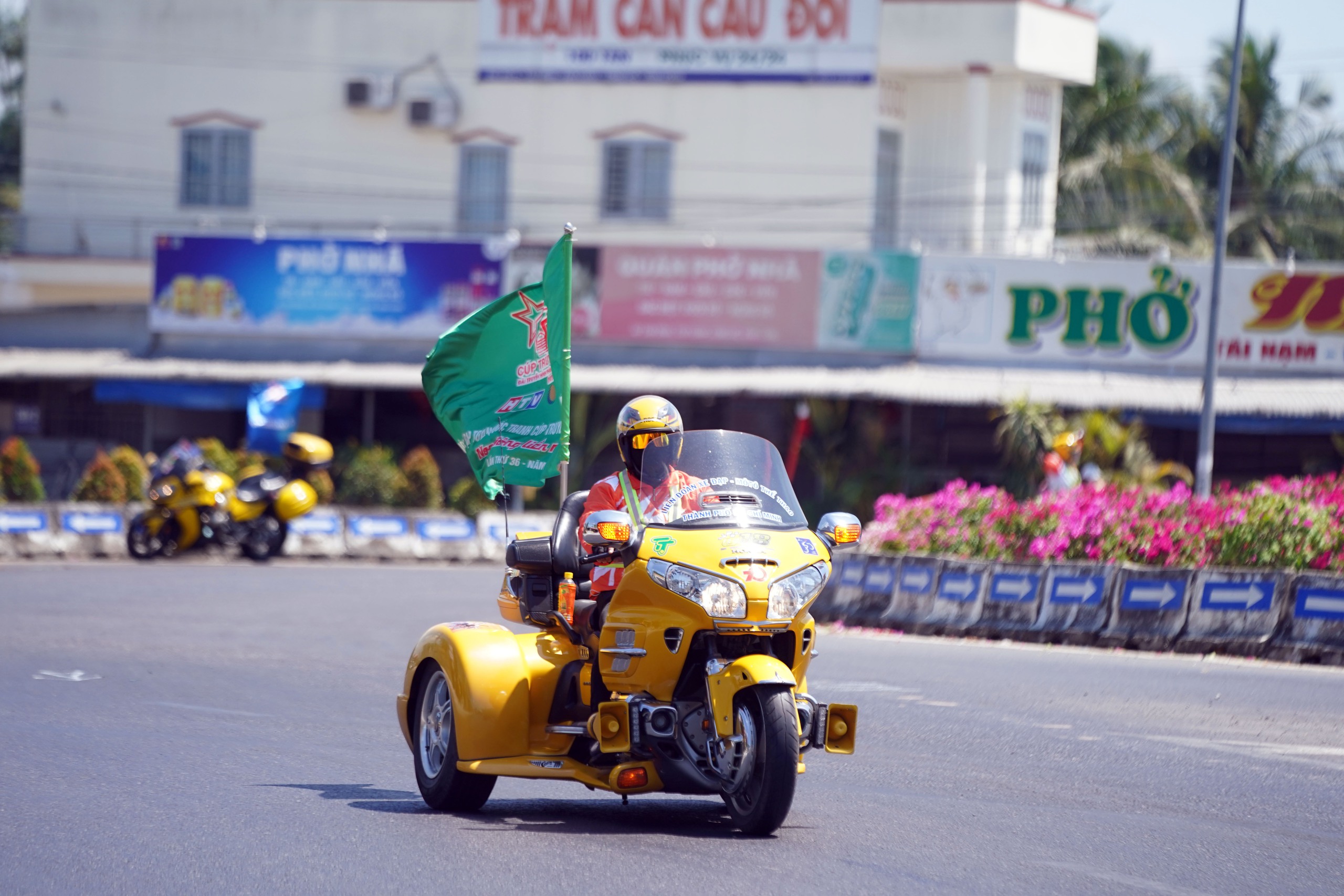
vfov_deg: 7.1
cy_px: 448
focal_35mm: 194
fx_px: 7243
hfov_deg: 10.6
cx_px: 672
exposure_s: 1/2000
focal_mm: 194
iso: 250
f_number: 2.8
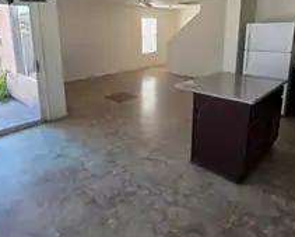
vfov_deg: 57.6
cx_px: 147
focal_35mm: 24
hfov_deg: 70.3
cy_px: 80
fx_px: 210
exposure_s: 1/120
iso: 50
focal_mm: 2.2
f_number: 1.9
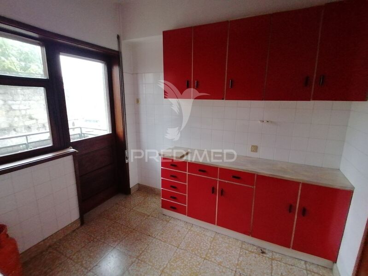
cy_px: 138
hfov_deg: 91.0
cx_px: 184
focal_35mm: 17
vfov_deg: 74.7
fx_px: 181
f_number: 2.4
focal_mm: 2.84
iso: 400
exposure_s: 1/25
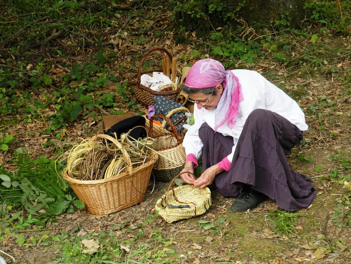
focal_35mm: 76
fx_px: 771
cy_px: 132
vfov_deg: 19.4
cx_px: 176
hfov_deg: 25.7
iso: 87
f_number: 4
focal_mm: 13.4
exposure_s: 1/60.5
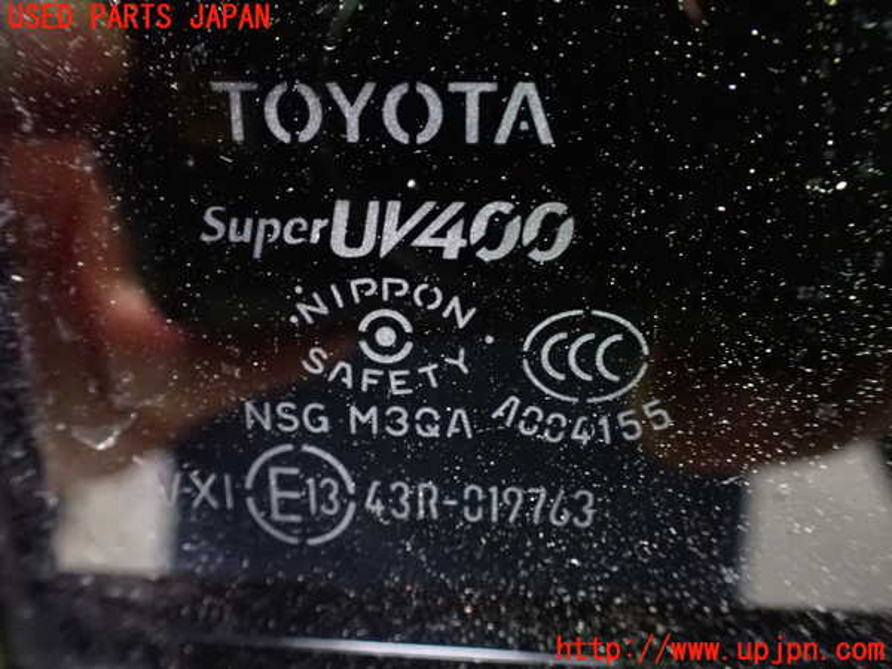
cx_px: 446
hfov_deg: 60.0
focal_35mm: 30
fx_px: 773
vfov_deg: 46.8
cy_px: 334
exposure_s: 1/10
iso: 1600
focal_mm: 5.4
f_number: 2.3
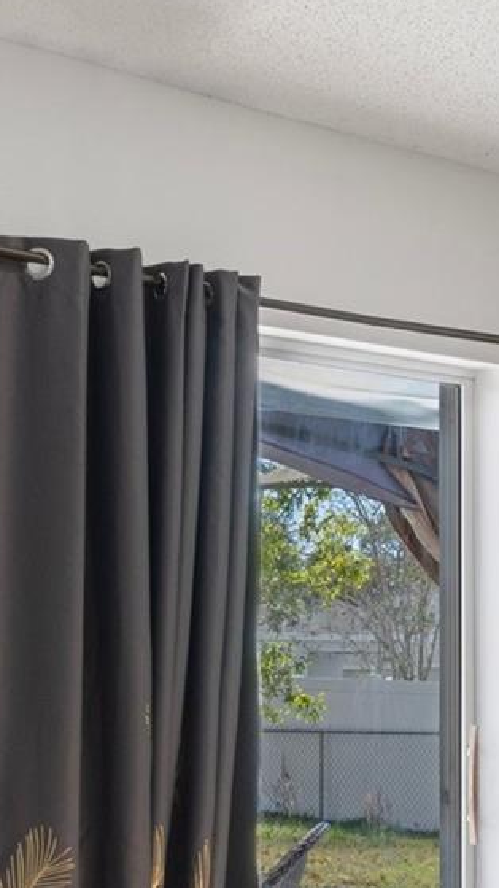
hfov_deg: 13.3
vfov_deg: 23.4
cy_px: 675
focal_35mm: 90
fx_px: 2119
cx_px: 483
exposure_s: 1/8
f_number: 8
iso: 320
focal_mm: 20
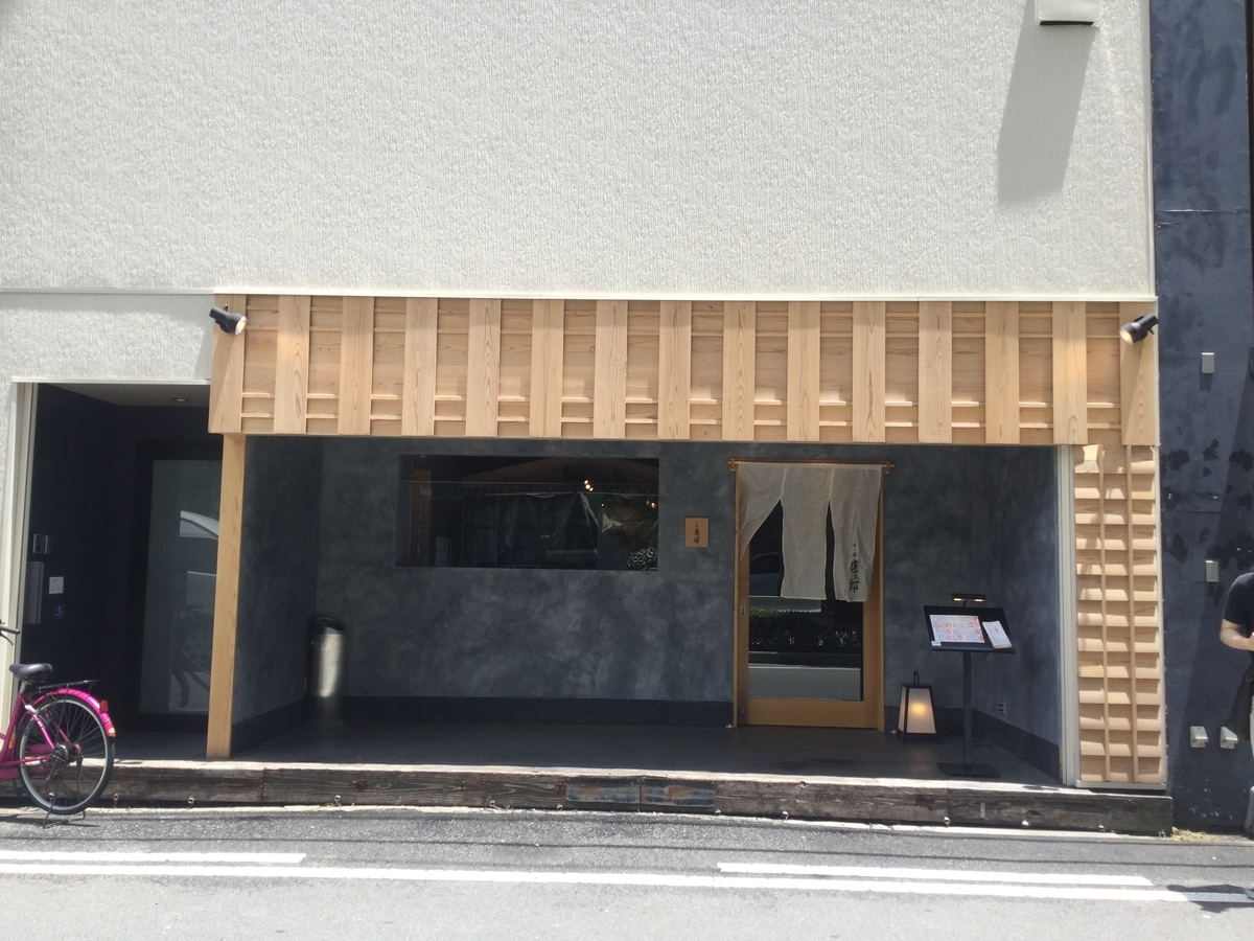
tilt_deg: +3.6
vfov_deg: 45.4
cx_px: 627
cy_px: 470
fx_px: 1123
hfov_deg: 58.4
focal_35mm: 31
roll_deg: +0.0
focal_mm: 3.3
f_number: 2.4
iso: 25
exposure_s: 1/463
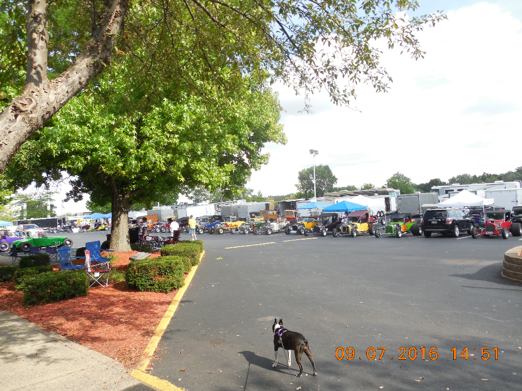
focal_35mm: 25
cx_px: 261
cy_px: 196
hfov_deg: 69.4
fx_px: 377
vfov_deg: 54.9
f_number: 3.3
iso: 125
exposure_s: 1/400
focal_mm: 4.5
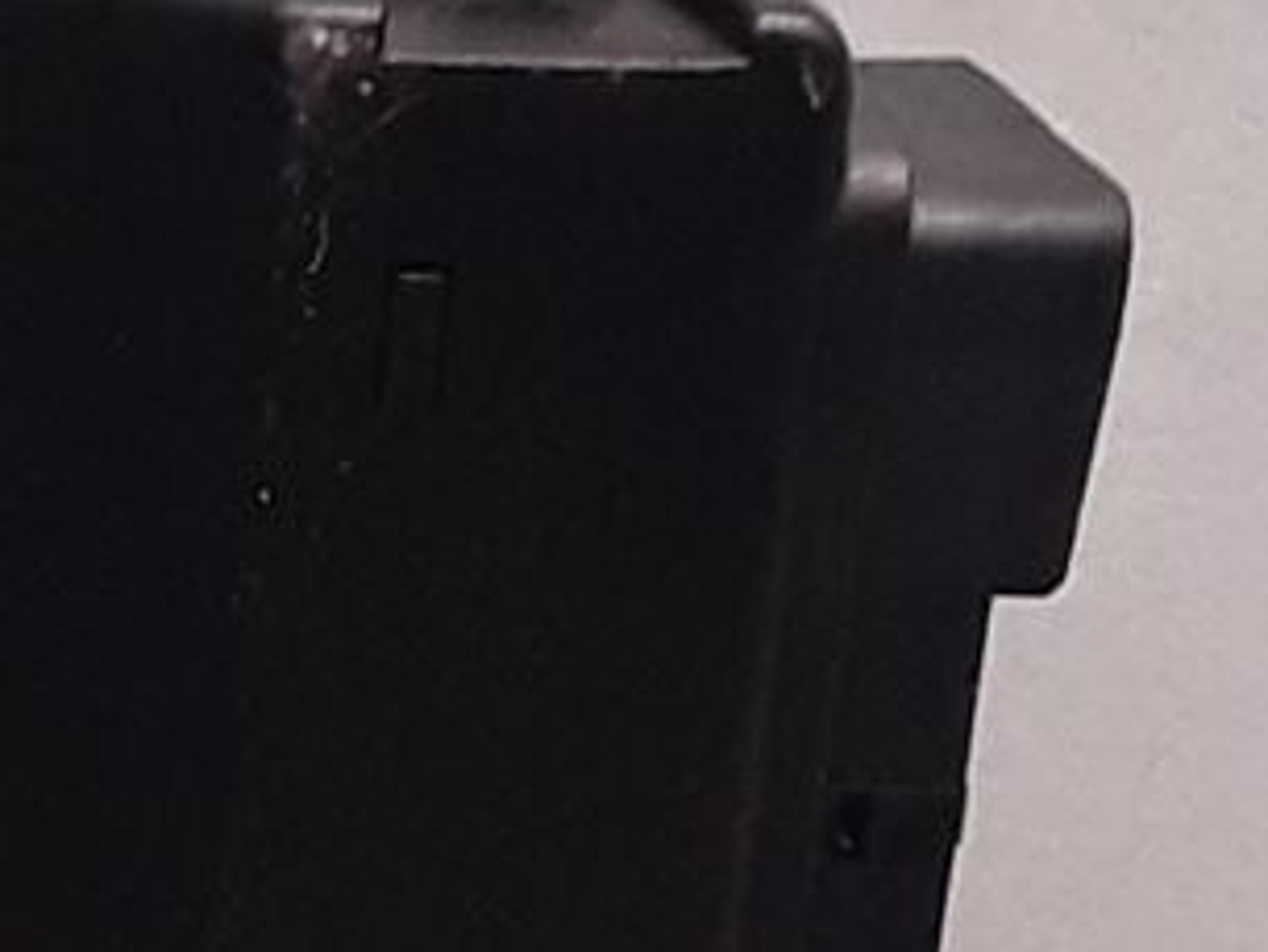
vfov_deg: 7.8
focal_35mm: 188
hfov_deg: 10.0
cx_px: -965
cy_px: 1393
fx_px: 6889
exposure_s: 1/105
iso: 100
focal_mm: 2.91
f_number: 1.9
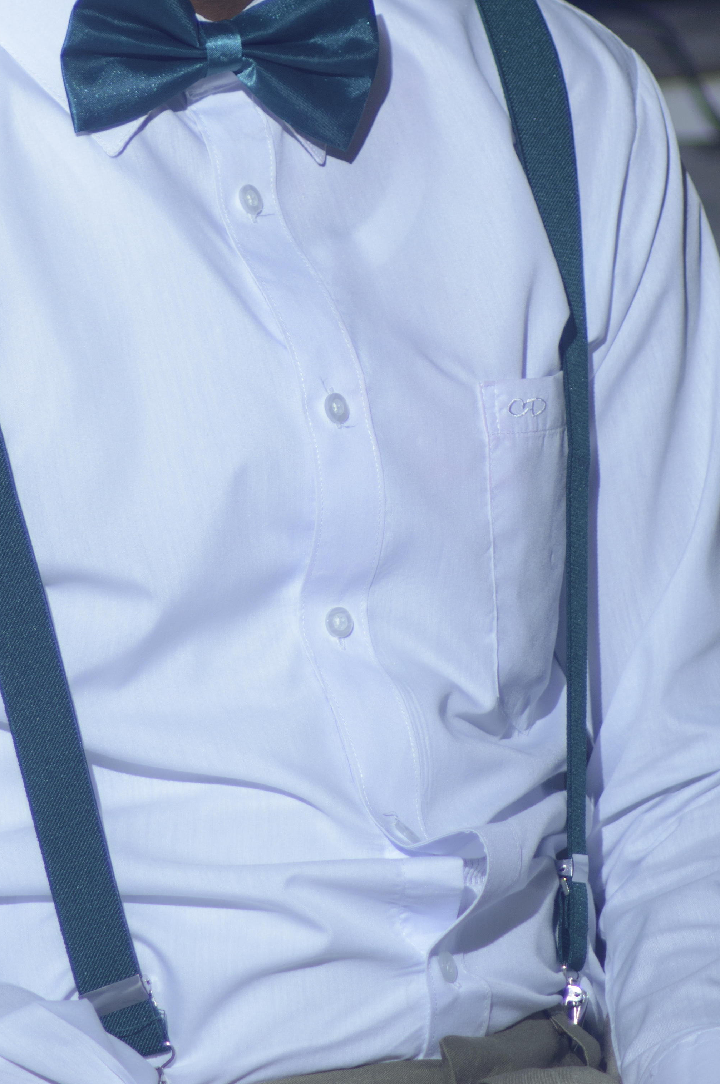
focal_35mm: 292
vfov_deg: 7.0
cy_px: 9
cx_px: 116
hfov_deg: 4.7
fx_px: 8775
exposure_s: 1/200
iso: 100
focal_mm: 98
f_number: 4.5
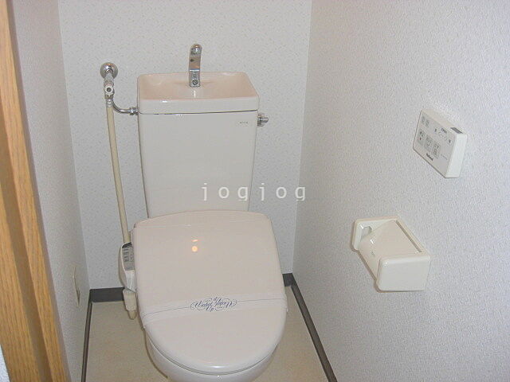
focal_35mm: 38
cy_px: 191
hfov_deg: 49.0
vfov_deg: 37.7
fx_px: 560
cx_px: 255
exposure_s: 1/60
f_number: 2.8
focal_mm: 7.9
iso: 100
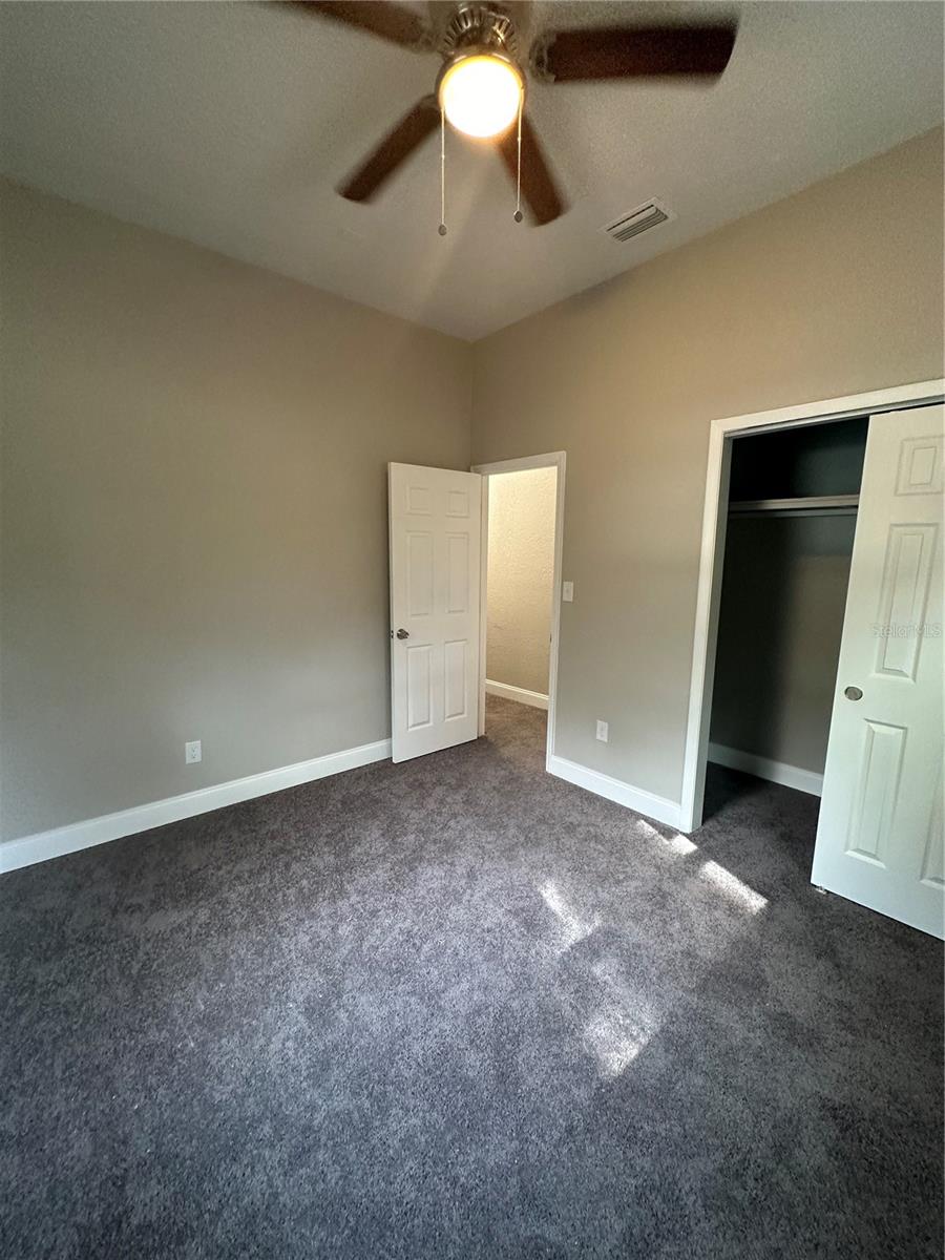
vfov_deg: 102.1
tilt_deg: -9.0
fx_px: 510
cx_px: 472
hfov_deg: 85.7
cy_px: 630
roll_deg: +0.0
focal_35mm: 14
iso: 320
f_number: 2.2
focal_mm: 2.22
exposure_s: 1/77
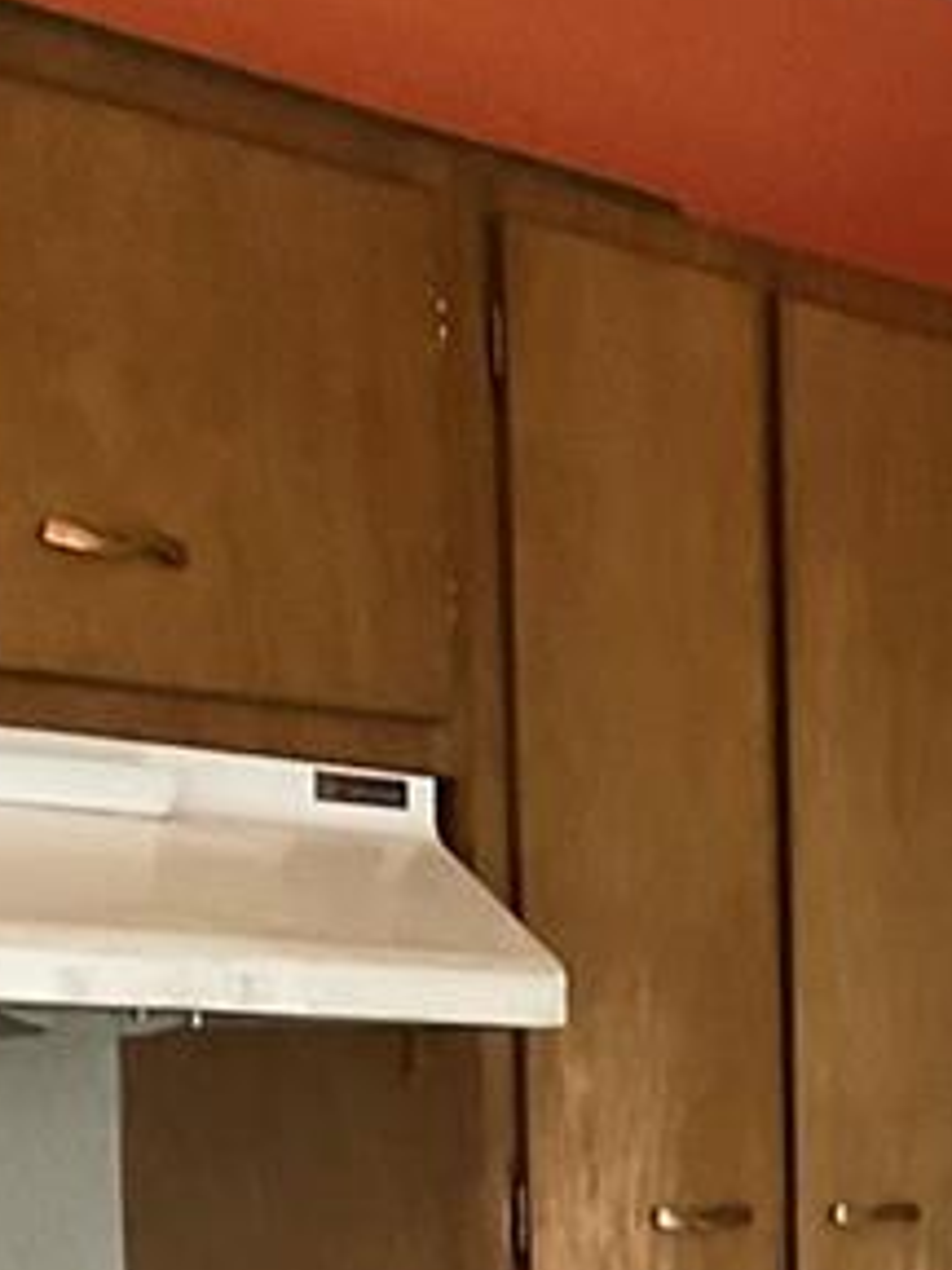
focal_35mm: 121
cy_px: 1446
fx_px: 4437
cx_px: 1419
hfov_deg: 11.7
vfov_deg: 15.8
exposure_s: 1/60
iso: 250
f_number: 1.8
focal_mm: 3
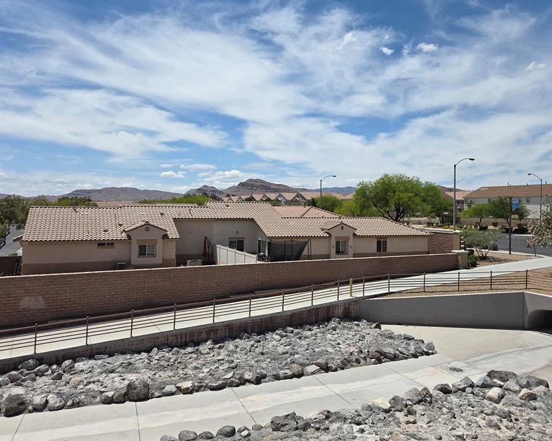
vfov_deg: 51.5
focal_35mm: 28
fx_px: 457
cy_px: 200
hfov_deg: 62.2
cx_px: 278
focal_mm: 5.4
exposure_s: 1/7891
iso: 64
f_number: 1.8
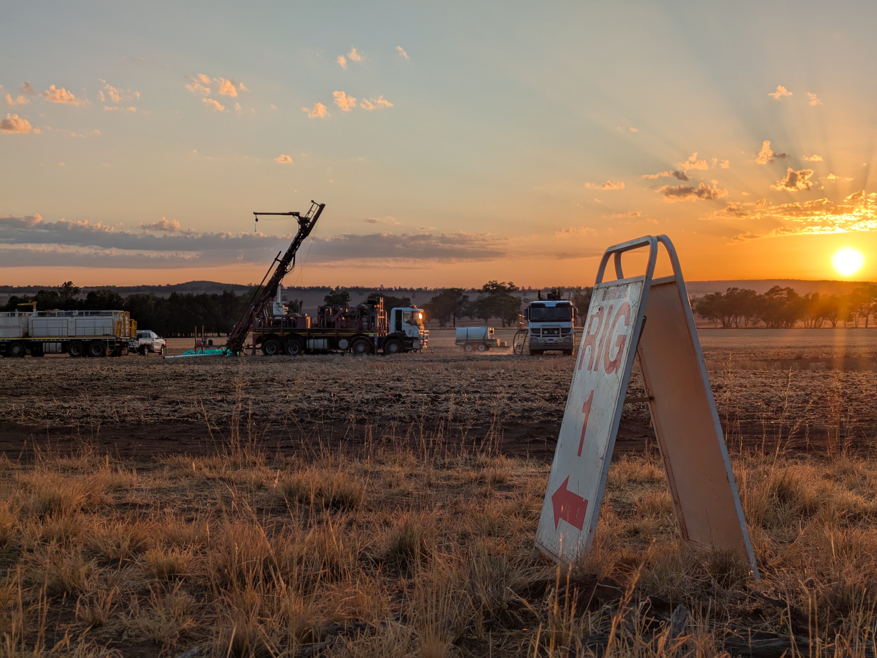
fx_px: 1293
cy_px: 329
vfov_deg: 28.6
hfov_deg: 37.5
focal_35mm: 51
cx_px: 438
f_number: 1.89
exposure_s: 1/2681
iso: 37
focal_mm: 5.43
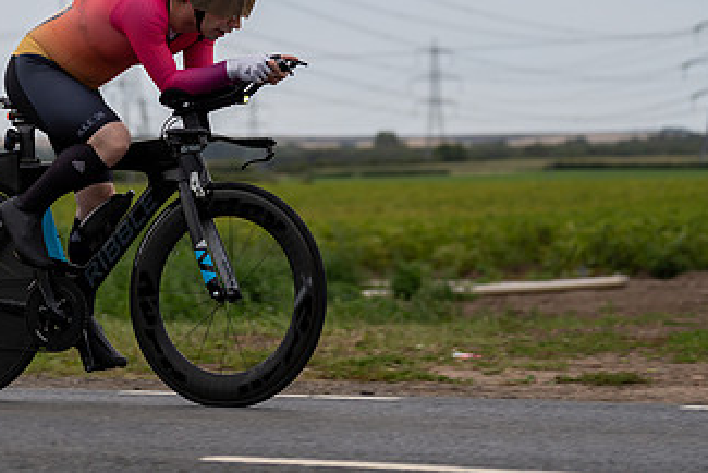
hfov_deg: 14.6
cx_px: 111
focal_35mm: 139
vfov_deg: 9.8
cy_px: 53
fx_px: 2735
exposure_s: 1/800
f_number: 2.8
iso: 320
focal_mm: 78
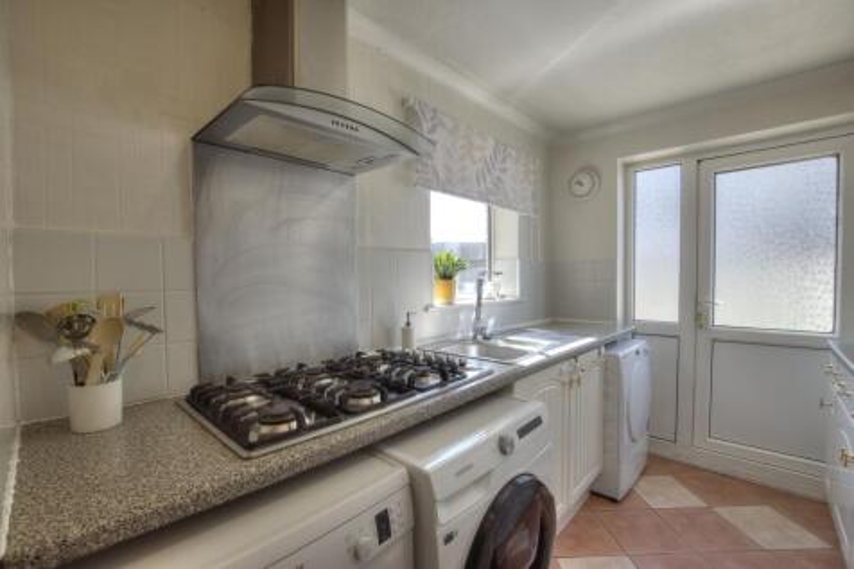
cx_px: 427
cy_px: 284
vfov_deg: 77.3
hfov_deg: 100.4
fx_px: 356
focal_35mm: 15
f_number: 8
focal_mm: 10
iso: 400
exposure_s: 1/80
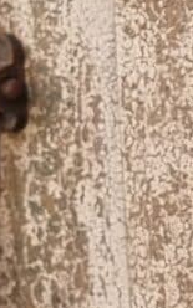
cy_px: 147
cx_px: 365
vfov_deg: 10.0
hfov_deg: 6.1
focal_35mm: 210
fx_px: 1767
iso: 50
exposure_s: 1/120
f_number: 1.8
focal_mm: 6.7
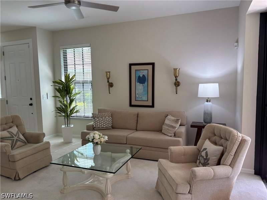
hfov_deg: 67.3
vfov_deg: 53.1
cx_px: 134
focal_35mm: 26
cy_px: 100
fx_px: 201
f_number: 1.6
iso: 64
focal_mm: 5.96
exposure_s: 1/130
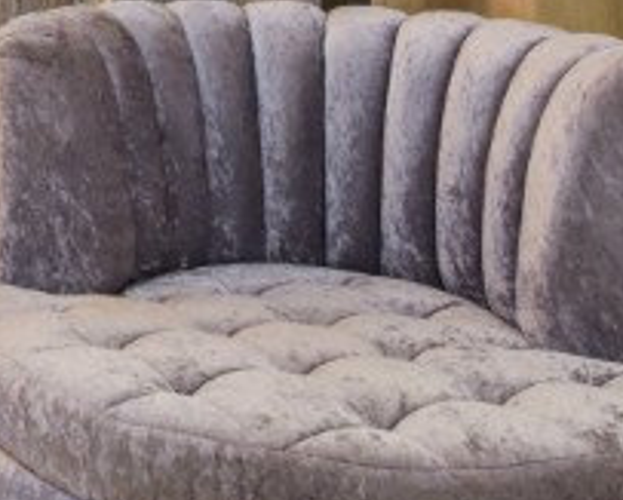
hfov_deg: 20.6
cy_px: -186
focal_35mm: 80
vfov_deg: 17.7
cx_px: -287
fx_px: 1477
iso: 1000
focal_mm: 16
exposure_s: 1/30
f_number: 8
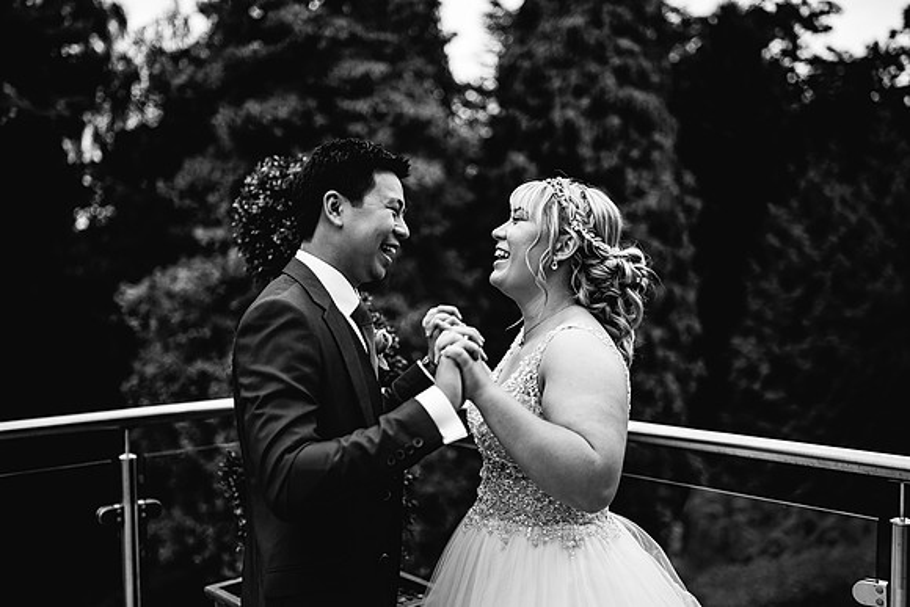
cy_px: 304
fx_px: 929
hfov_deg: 52.2
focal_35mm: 37
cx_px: 455
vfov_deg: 36.2
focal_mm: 35
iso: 125
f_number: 1.4
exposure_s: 1/250
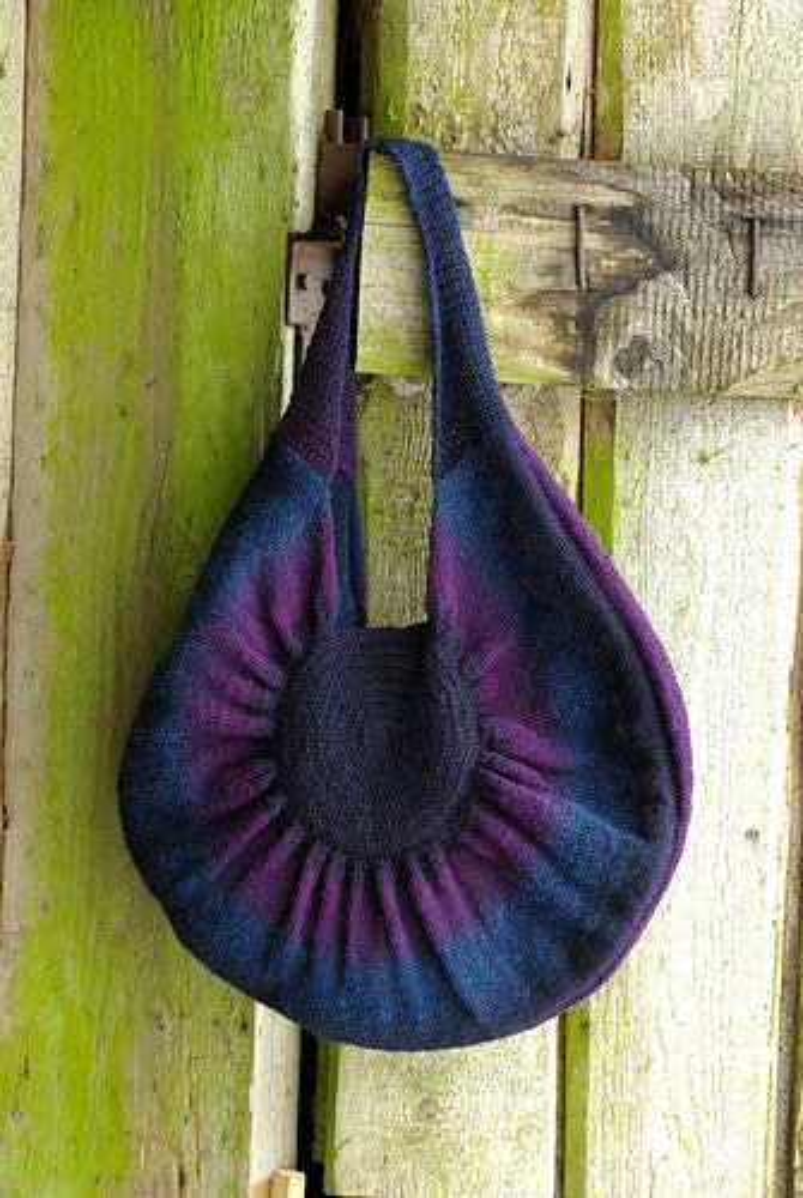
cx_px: 402
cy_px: 599
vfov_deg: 20.9
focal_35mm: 98
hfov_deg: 14.1
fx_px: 3251
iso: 1000
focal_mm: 65
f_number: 7.1
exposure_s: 1/60
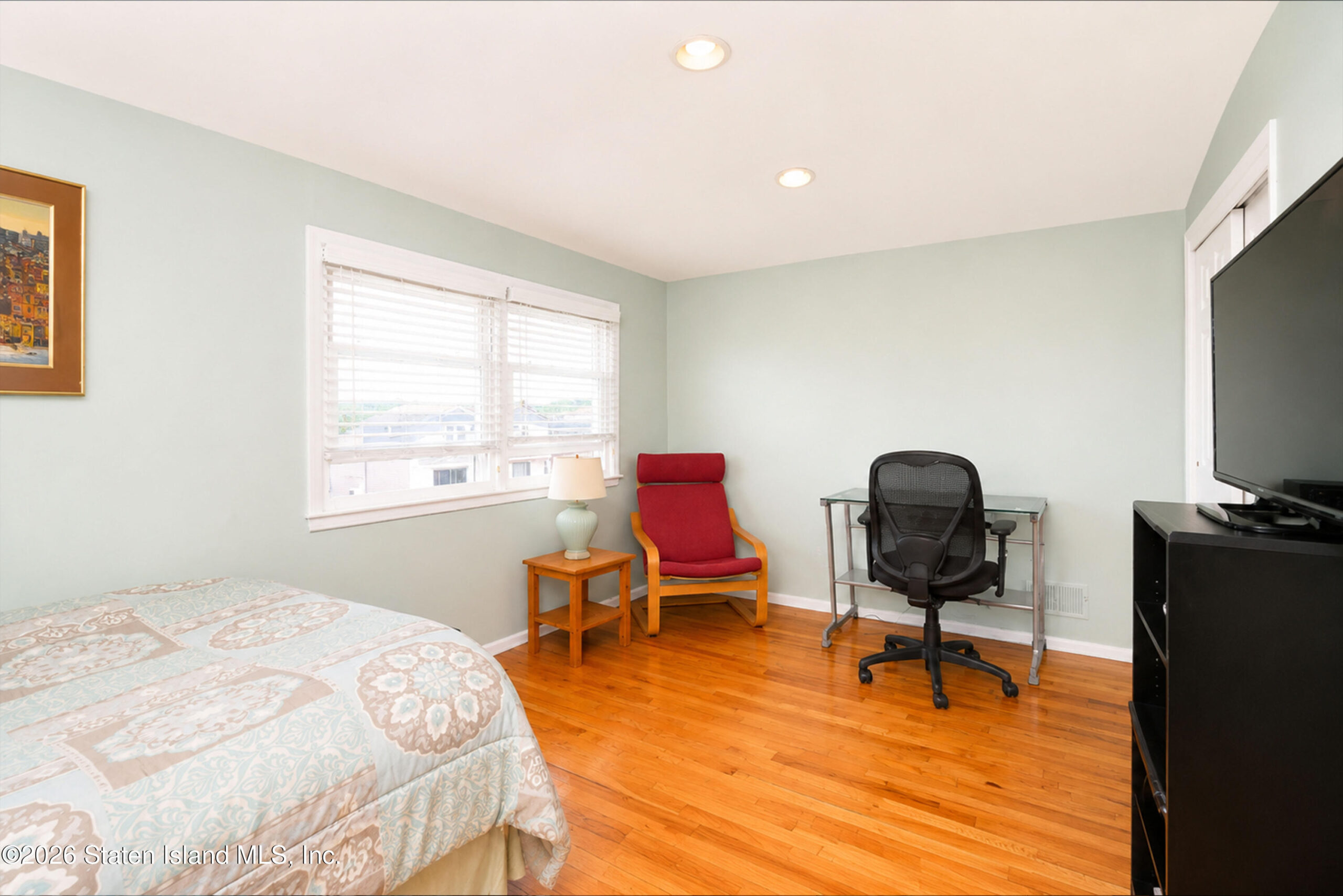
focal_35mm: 16
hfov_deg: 95.0
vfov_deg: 72.1
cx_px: 672
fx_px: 616
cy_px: 448
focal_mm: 16.5
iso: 64
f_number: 5.6
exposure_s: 1/60
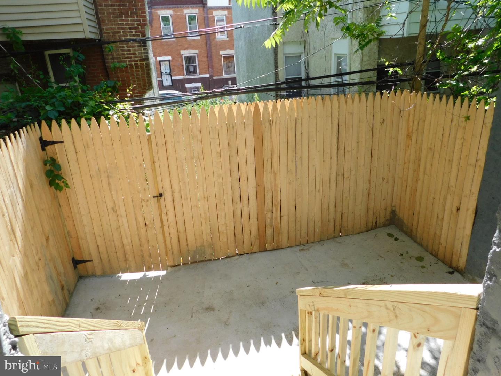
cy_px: 188
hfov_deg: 71.6
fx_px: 347
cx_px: 250
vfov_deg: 56.8
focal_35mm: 24
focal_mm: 4.1
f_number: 3
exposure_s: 1/400
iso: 125
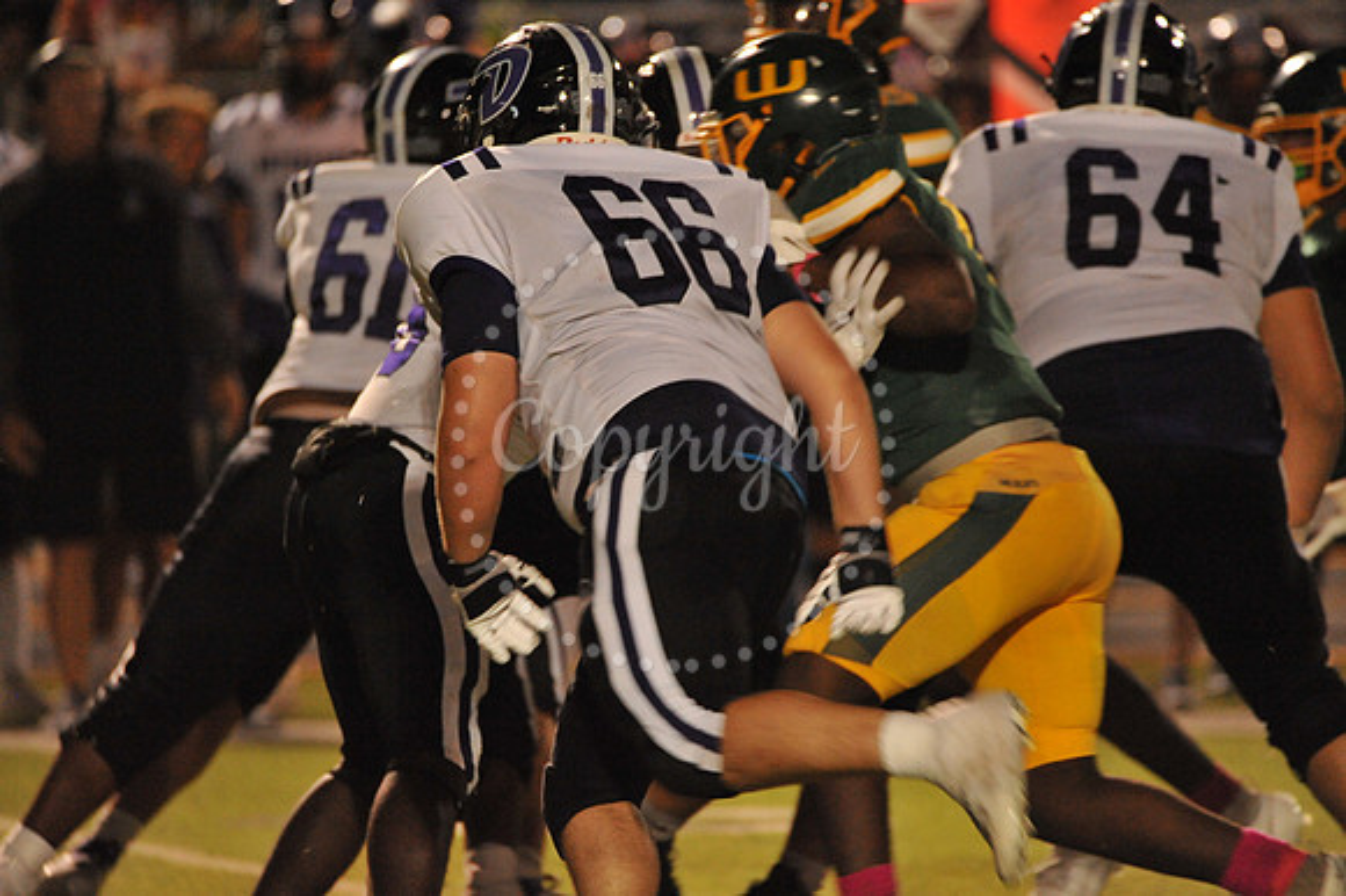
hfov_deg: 3.4
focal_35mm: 600
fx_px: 22420
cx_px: 673
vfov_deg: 2.3
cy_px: 448
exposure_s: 1/200
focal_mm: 600
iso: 6400
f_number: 6.3
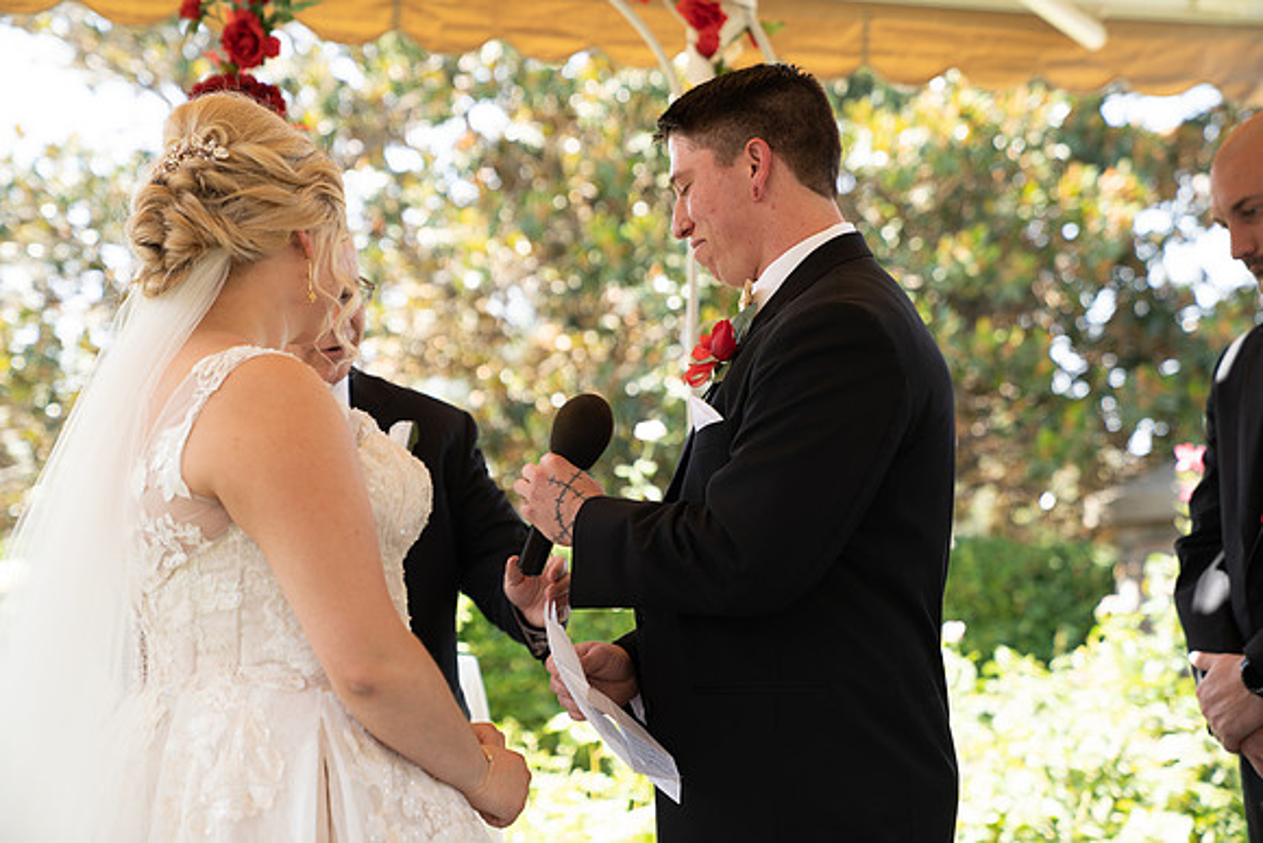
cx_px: 632
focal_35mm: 70
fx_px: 2456
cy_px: 422
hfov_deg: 28.8
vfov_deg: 19.5
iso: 100
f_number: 3.2
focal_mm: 70
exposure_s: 1/100
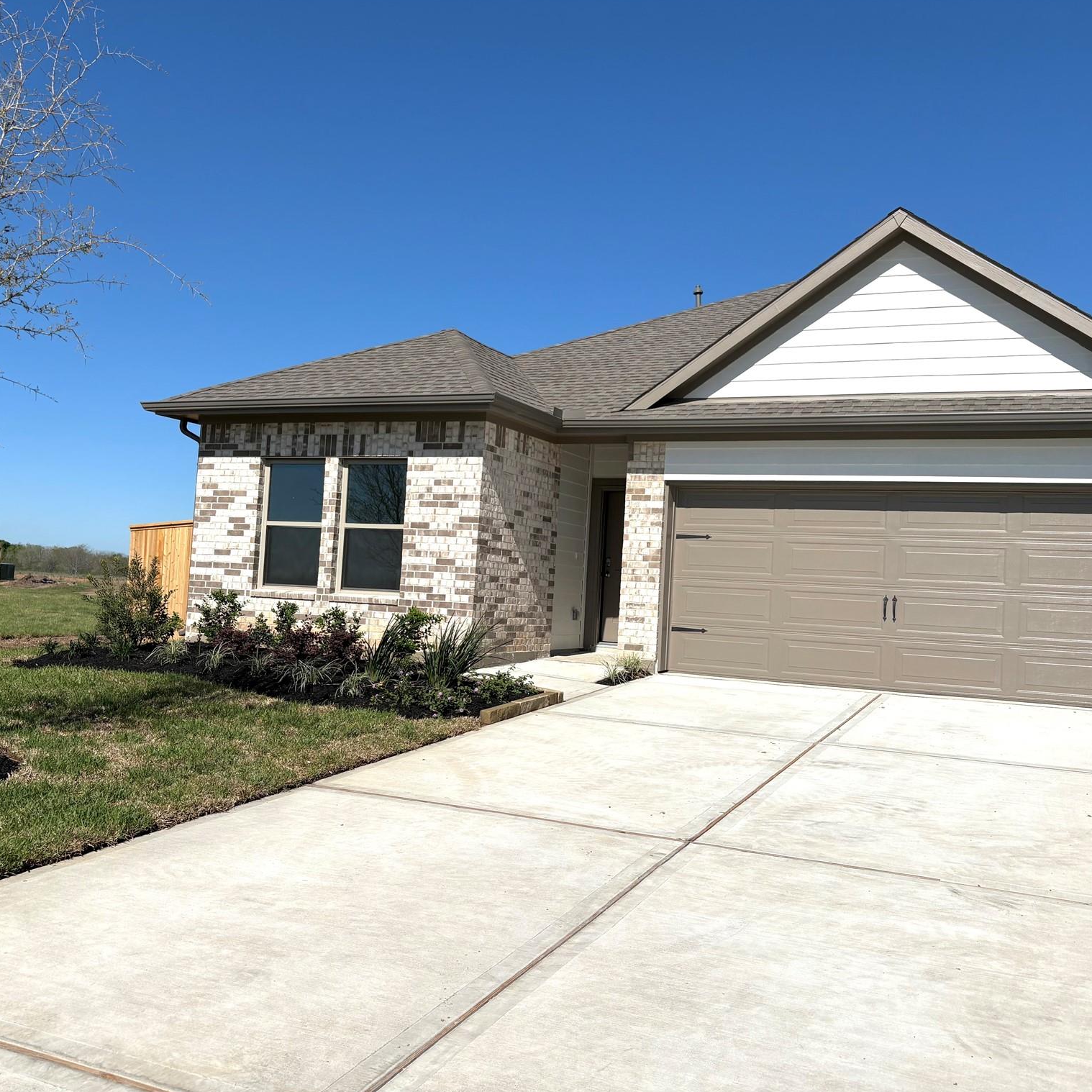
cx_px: 561
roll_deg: -3.1
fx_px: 1106
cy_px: 543
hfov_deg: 52.5
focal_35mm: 31
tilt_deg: +2.8
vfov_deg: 52.5
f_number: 1.6
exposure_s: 1/8850
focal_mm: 5.96
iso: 50
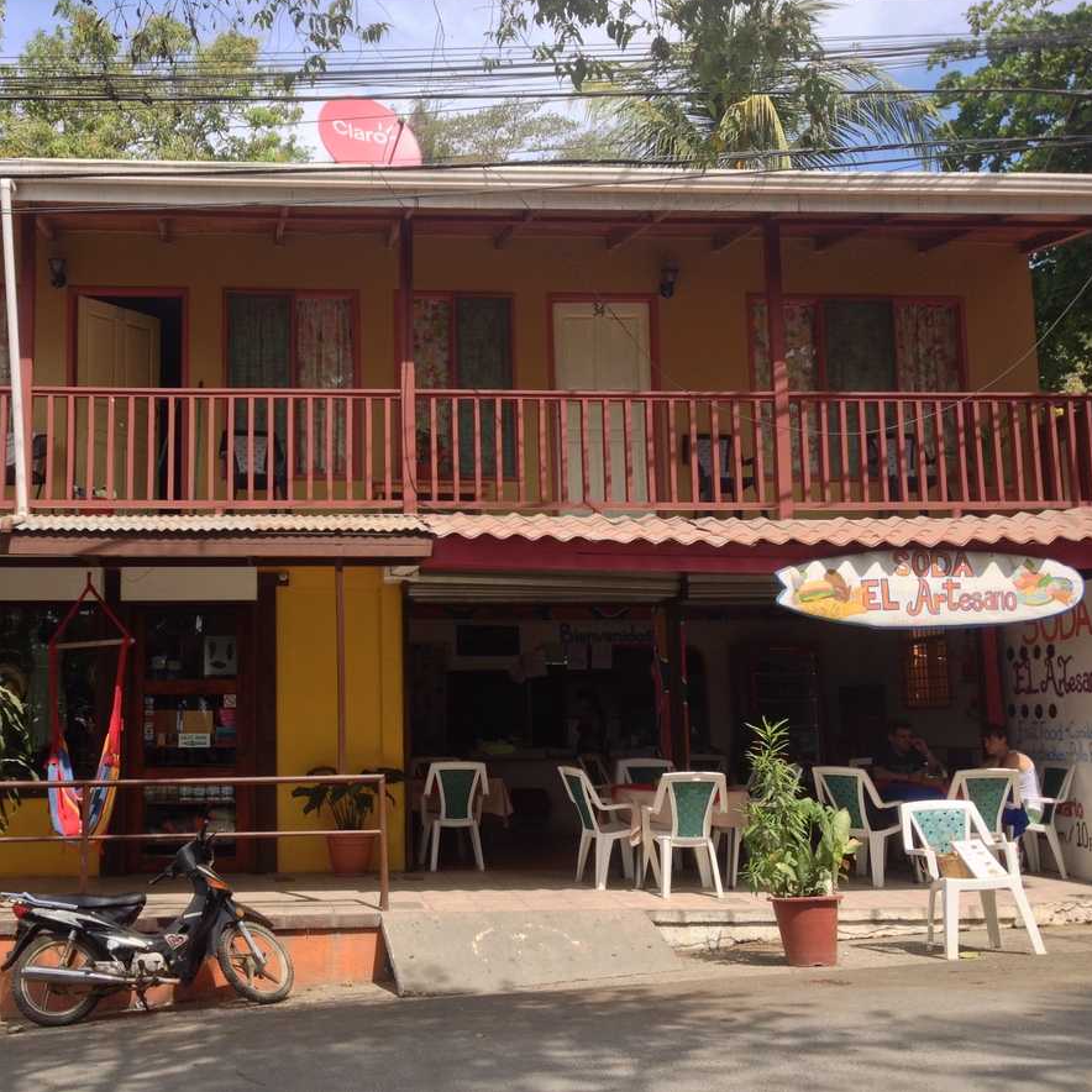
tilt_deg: +4.7
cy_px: 539
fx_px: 1499
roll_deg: +0.9
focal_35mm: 42
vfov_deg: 40.0
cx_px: 364
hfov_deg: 39.6
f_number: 2.4
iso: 50
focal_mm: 4.28
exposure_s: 1/726
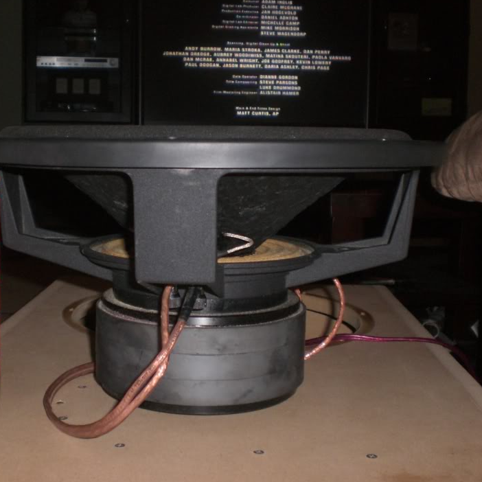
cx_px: 168
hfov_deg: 34.4
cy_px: 222
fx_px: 772
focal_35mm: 49
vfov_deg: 34.7
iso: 200
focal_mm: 6.3
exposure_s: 1/60
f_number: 3.1
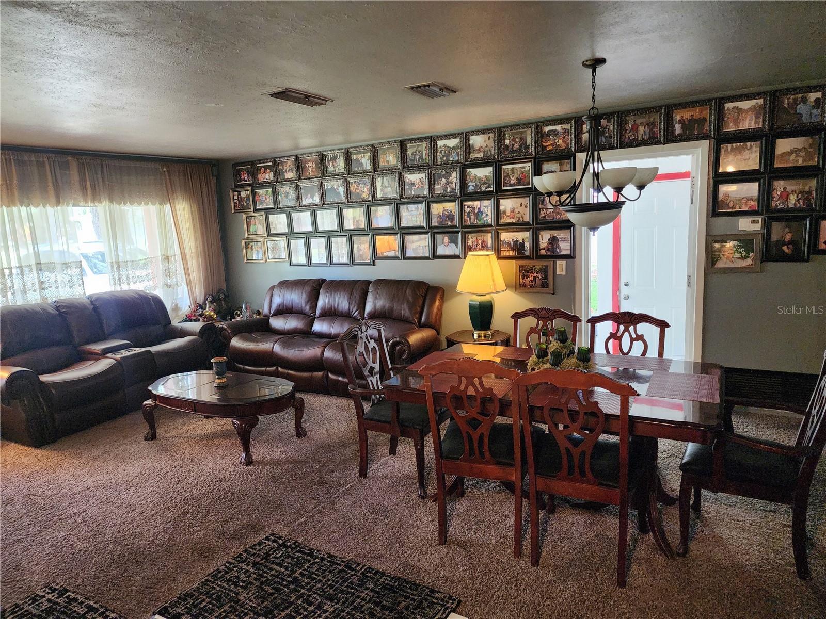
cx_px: 413
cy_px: 310
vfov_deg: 58.9
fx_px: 549
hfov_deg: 73.9
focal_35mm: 23
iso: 1000
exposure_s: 1/120
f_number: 1.8
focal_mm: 6.4
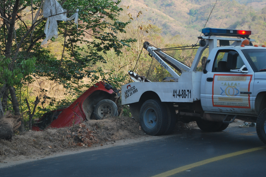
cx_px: 118
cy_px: 77
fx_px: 714
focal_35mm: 97
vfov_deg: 14.2
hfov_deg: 21.1
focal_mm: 55
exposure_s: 1/125
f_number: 5.6
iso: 140
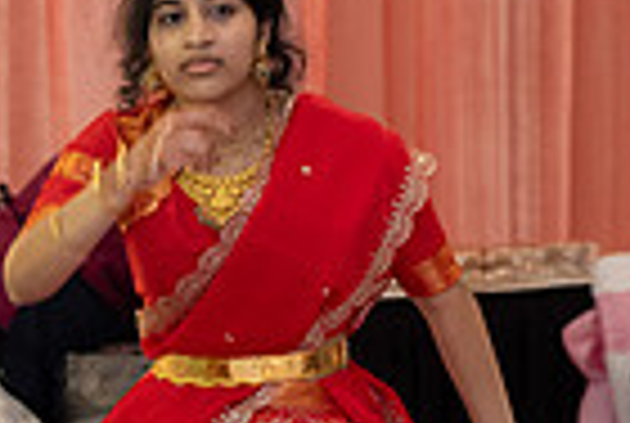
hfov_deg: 6.9
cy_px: 479
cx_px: -270
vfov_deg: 4.7
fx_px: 5156
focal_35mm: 294
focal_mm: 70
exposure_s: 1/160
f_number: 3.5
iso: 1000
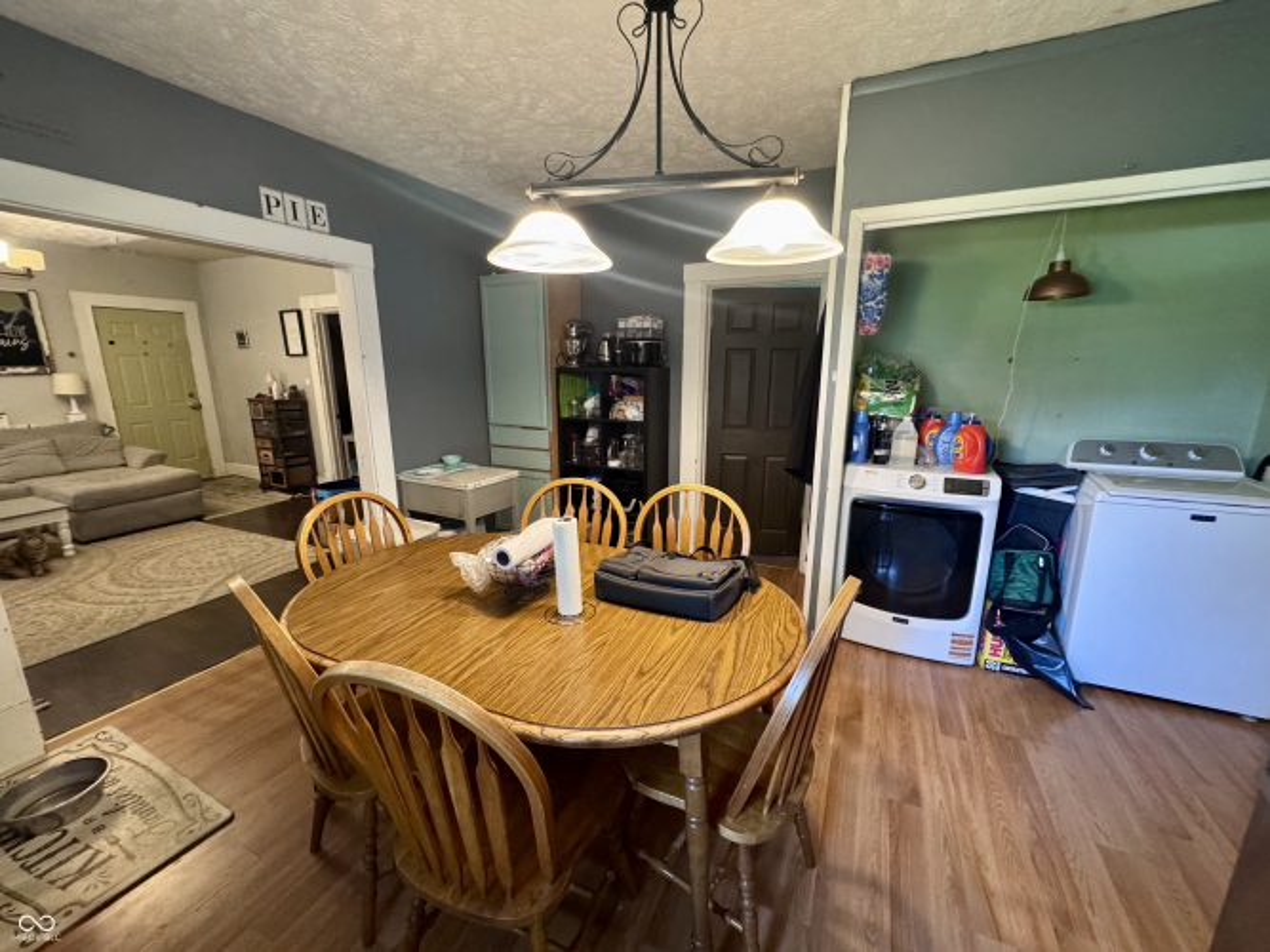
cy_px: 476
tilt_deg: -12.4
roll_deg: +0.1
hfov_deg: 102.1
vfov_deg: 85.7
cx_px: 635
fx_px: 514
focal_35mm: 14
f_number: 2.2
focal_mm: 2.22
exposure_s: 1/60
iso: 1000
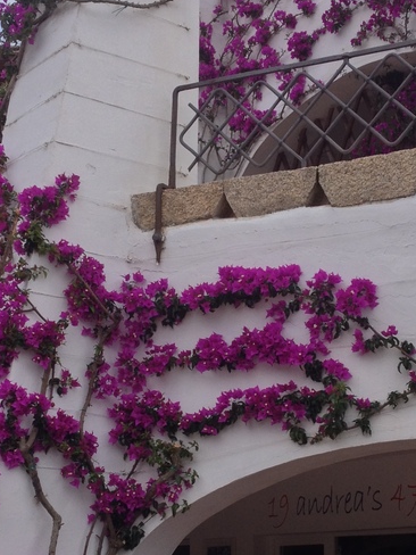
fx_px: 1378
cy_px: 347
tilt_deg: +8.1
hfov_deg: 17.2
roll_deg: +0.7
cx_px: 239
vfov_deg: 22.7
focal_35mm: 86
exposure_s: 1/968
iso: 50
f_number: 2.4
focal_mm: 4.28
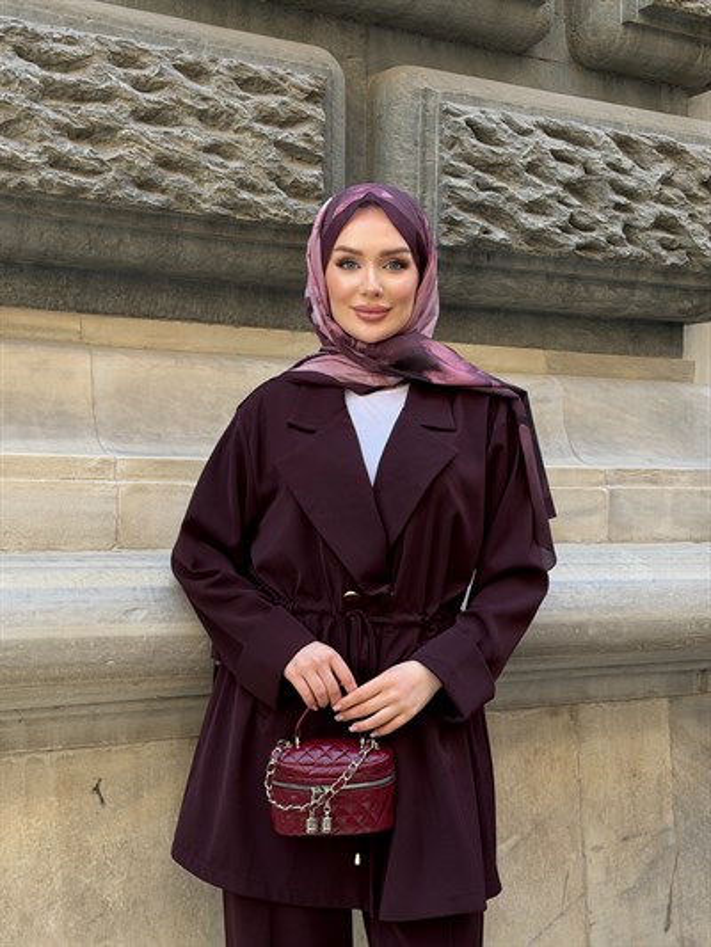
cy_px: 474
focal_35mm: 48
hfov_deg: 30.3
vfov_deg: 39.6
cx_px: 356
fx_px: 1314
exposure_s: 1/352
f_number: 1.78
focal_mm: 6.76
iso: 64
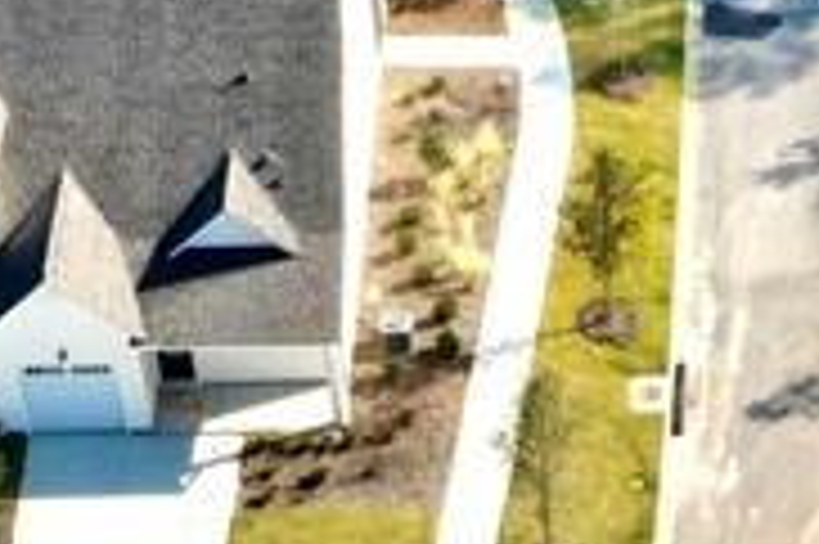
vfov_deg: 7.6
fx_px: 3796
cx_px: 819
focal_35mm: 167
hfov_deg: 12.2
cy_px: 1380
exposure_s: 1/60
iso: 100
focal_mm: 10.26
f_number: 11
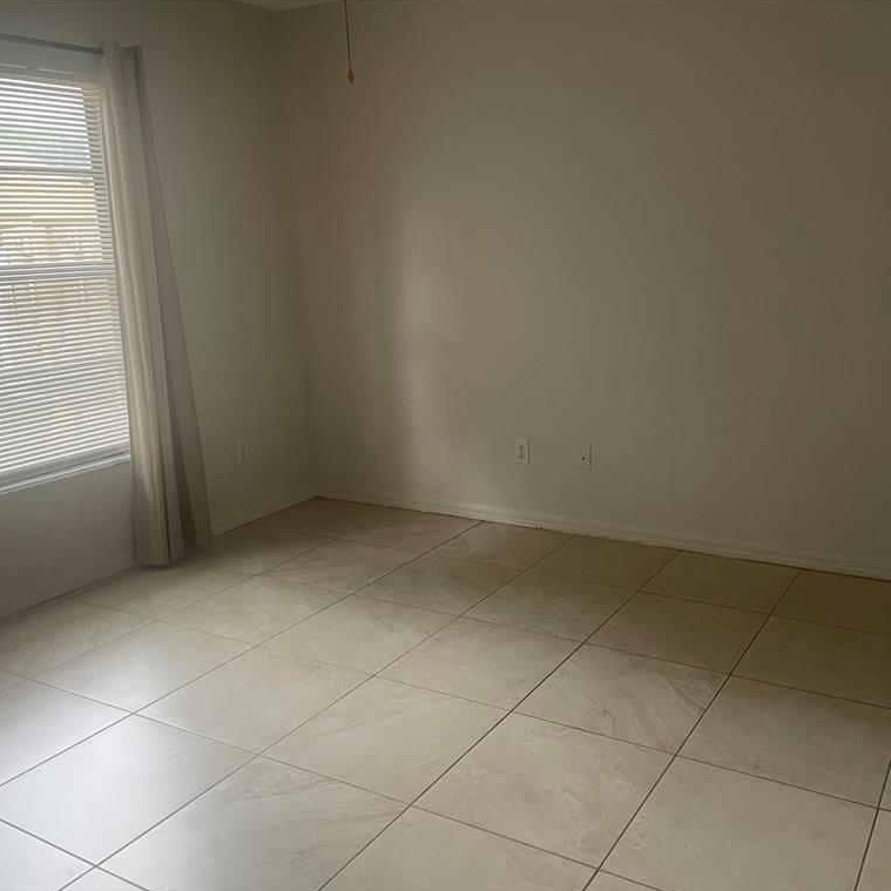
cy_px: 445
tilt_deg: -11.3
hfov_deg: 52.4
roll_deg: +2.2
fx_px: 903
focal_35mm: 31
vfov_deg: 52.5
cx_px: 506
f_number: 1.6
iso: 160
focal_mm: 4.2
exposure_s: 1/60
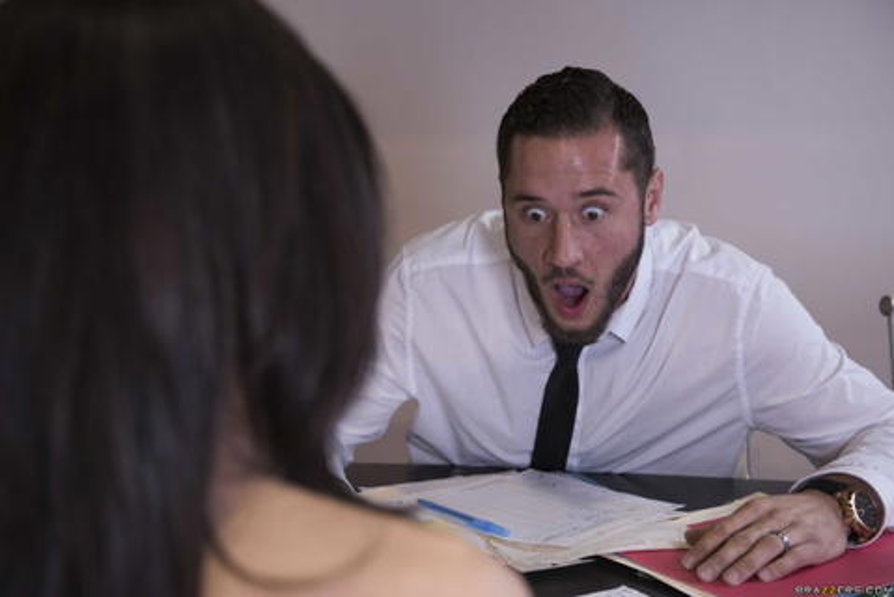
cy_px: 298
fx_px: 1292
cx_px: 447
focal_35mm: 52
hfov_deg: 38.2
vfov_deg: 26.0
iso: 1000
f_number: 4.5
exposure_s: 1/125
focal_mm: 52
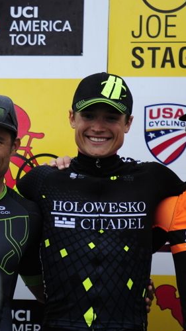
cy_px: 193
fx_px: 3483
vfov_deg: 5.4
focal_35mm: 397
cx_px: 17
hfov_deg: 3.1
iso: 400
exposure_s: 1/800
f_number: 2.8
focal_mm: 185
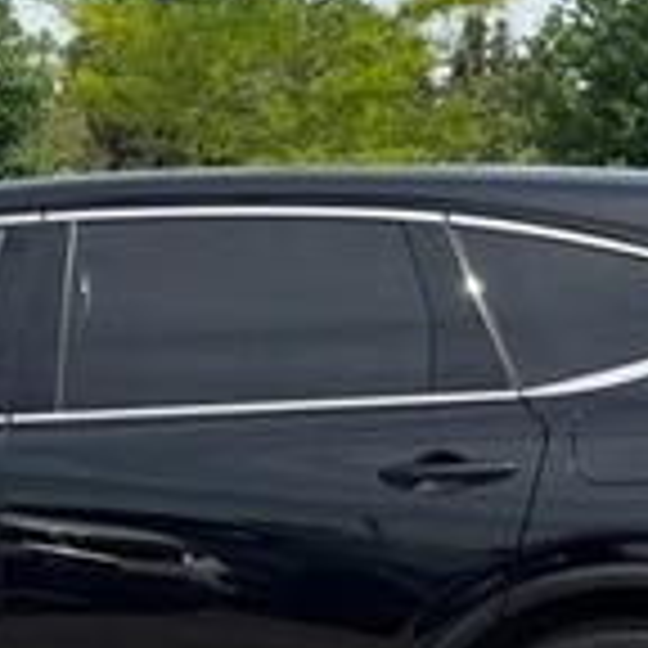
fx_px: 3134
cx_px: 36
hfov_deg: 11.7
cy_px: 639
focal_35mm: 148
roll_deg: +0.9
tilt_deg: -7.7
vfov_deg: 11.7
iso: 80
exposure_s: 1/3704
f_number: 1.78
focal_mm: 6.76
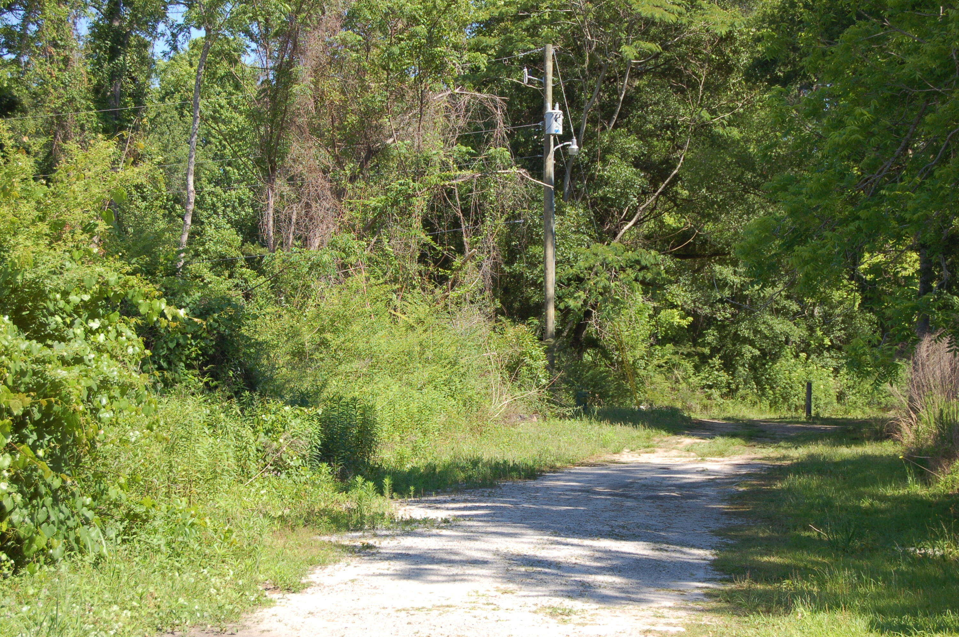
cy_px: 318
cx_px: 480
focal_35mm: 72
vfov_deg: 18.9
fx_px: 1916
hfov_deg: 28.1
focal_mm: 48
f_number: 7.1
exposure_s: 1/200
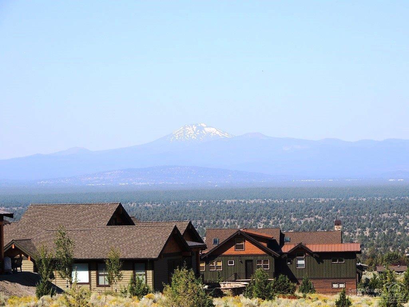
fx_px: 2186
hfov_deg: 10.7
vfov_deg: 8.0
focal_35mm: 185
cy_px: 154
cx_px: 204
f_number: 4.6
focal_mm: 33
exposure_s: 1/800
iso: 100
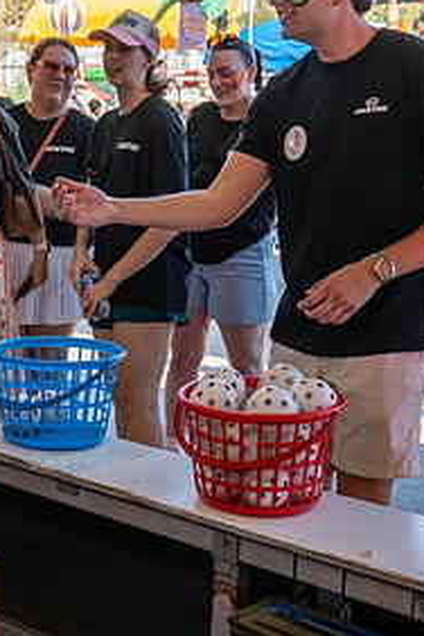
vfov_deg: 28.0
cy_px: 265
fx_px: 1272
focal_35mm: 72
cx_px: -27
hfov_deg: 18.3
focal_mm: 35
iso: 100
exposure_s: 1/200
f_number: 4.5
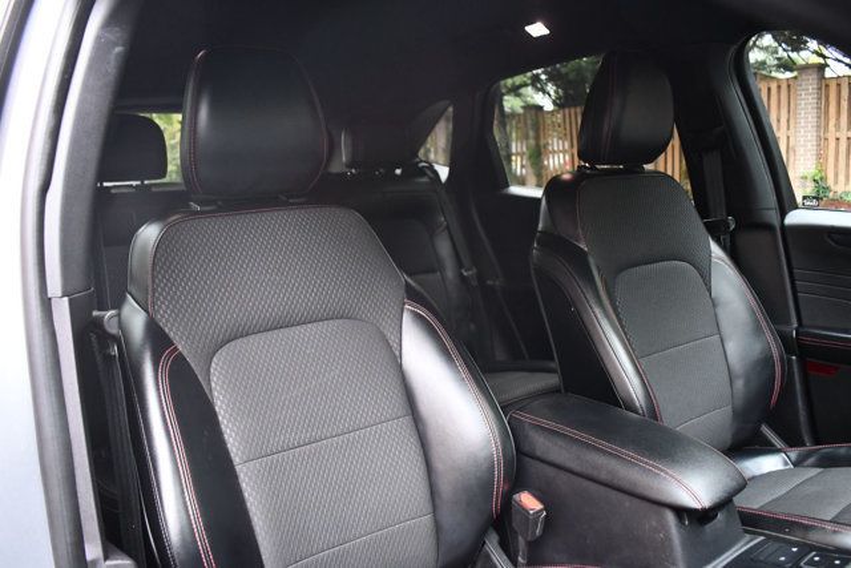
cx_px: 426
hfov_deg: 61.9
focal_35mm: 30
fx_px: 709
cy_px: 284
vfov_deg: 43.6
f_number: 3.5
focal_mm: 20
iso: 2500
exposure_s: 1/125
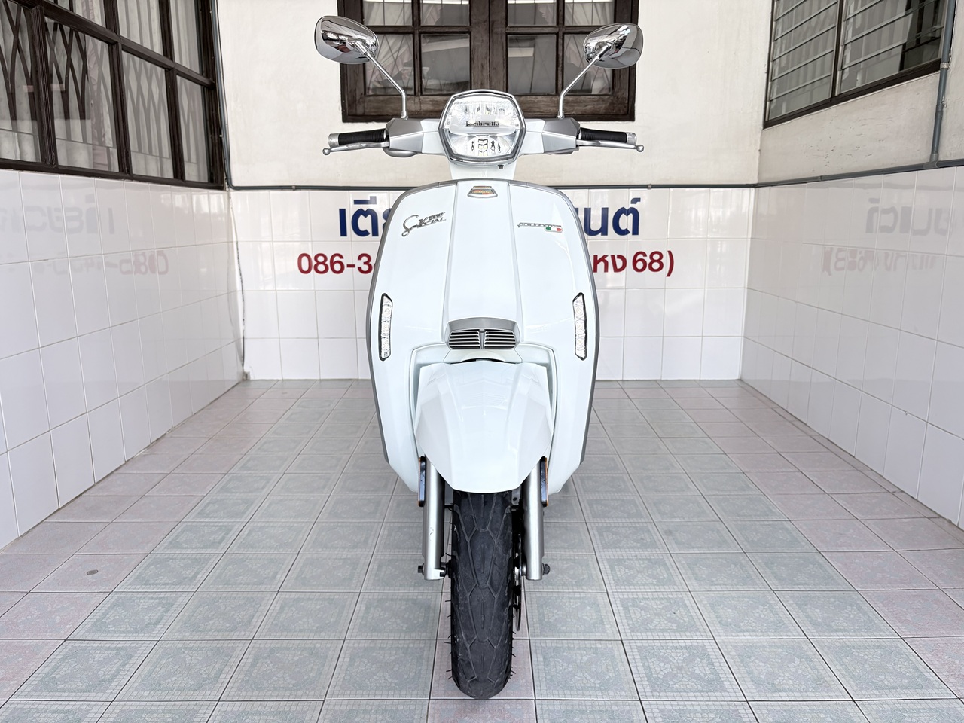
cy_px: 362
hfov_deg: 67.3
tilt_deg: -11.2
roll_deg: +0.3
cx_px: 482
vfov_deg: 53.1
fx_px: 724
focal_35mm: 26
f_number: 1.6
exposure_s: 1/122
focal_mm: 5.96
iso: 80
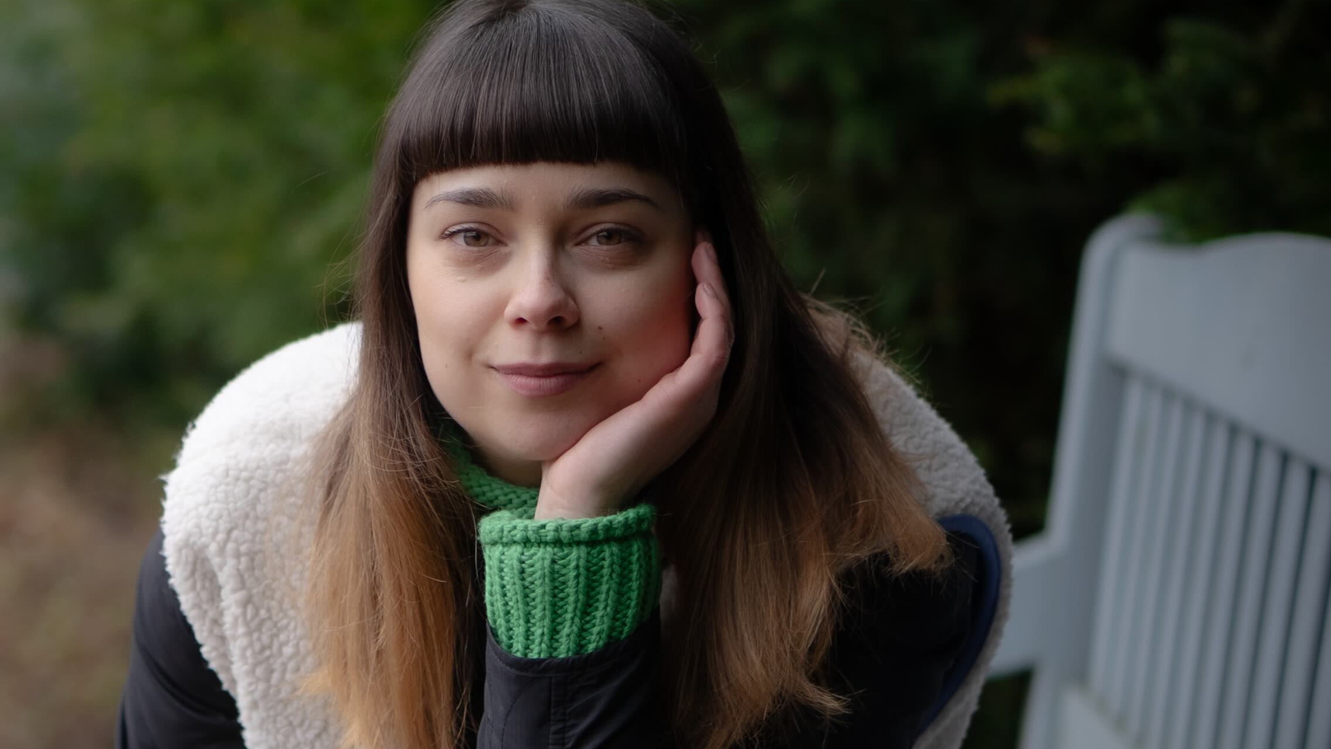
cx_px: 347
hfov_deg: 15.9
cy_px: 491
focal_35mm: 134
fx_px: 4729
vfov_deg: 9.0
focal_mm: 50
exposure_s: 1/500
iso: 160
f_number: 1.8
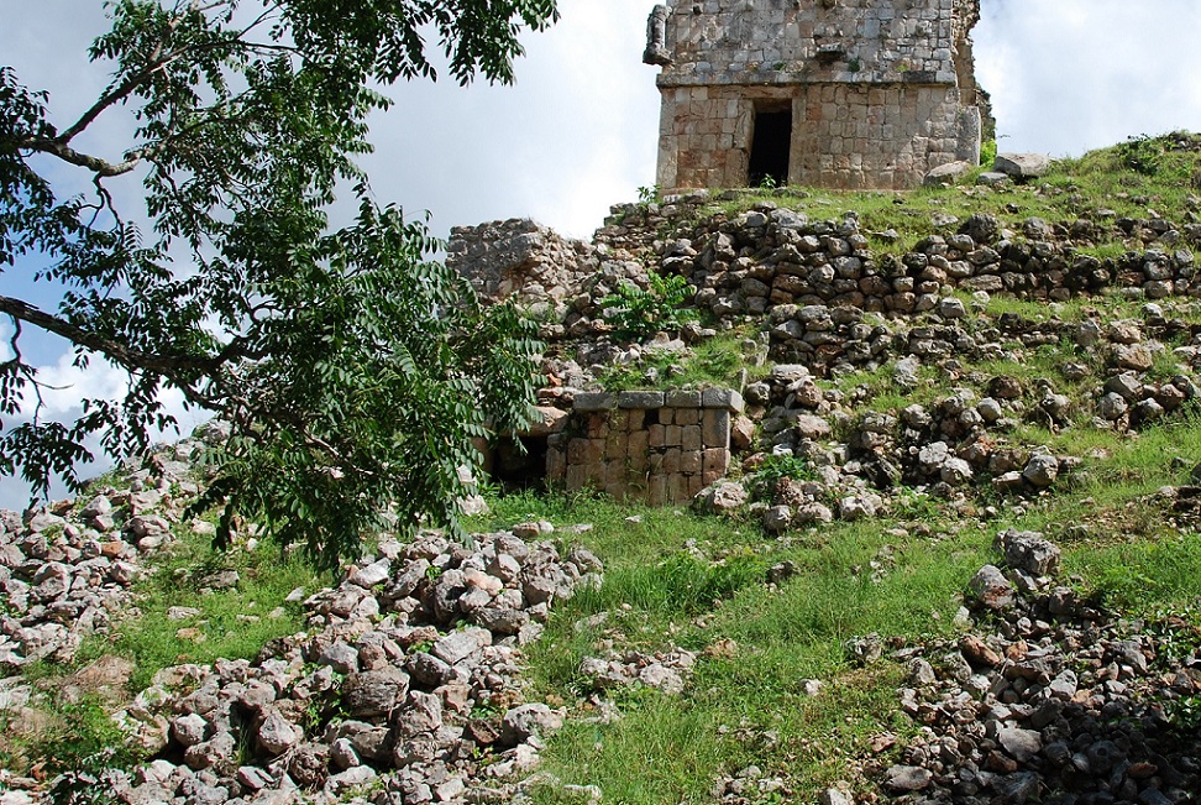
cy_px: 304
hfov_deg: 47.0
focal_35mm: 40
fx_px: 1336
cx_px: 871
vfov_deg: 33.3
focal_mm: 18
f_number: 10
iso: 160
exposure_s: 1/250
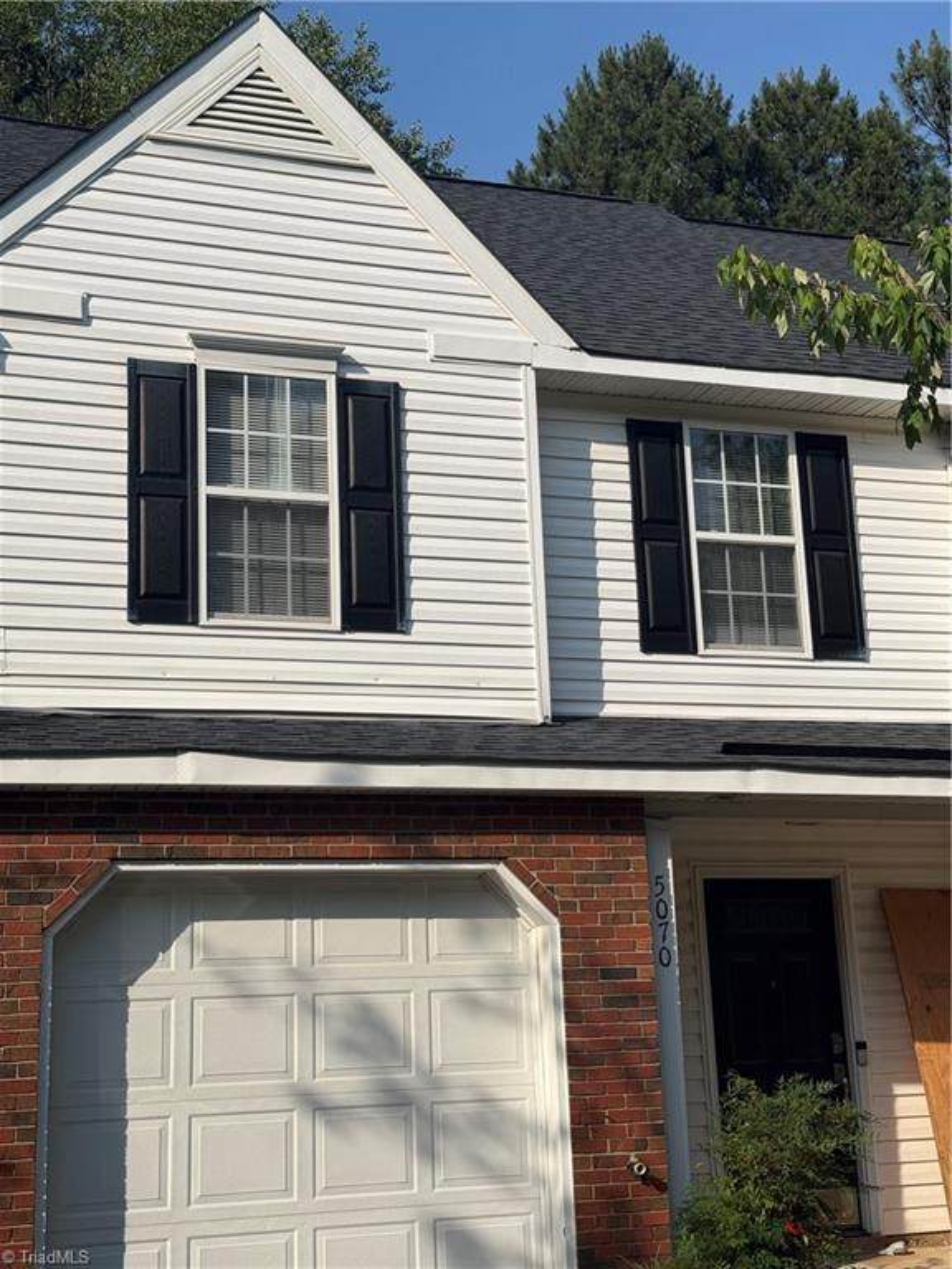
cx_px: 476
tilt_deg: +13.1
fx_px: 1760
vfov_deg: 39.7
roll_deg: +1.9
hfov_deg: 30.3
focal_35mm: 48
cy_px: 634
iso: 64
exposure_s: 1/7143
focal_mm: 6.76
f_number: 1.78
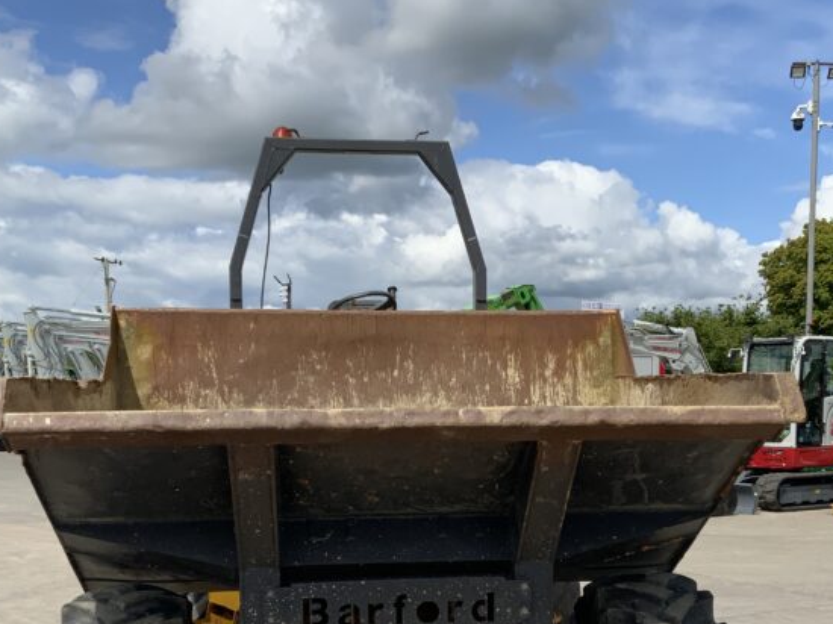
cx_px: 488
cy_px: 479
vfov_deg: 26.6
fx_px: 1299
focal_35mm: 54
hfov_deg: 35.5
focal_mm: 3
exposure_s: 1/2427
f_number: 1.8
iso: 16
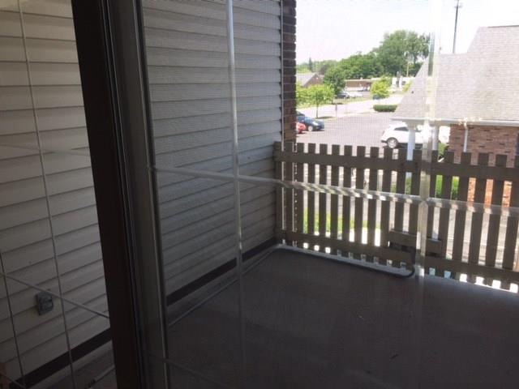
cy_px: 194
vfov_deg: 48.2
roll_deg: -0.2
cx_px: 260
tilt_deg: -14.3
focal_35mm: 29
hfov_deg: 61.7
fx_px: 435
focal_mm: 4.15
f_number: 2.2
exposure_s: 1/165
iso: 32
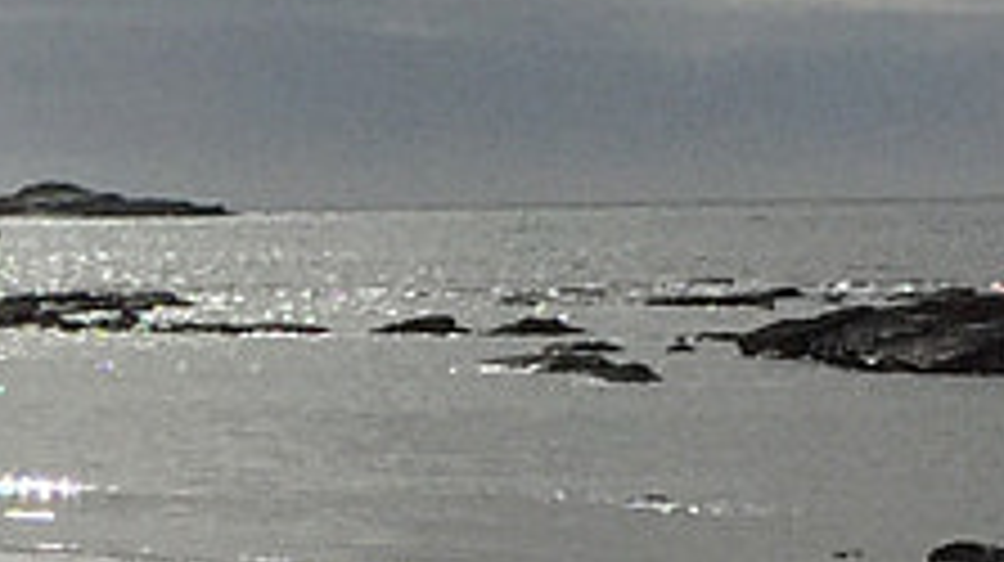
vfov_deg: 5.2
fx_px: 6038
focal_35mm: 227
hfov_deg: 9.1
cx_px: -846
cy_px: 1295
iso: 32
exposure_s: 1/13333
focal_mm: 4.15
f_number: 2.2
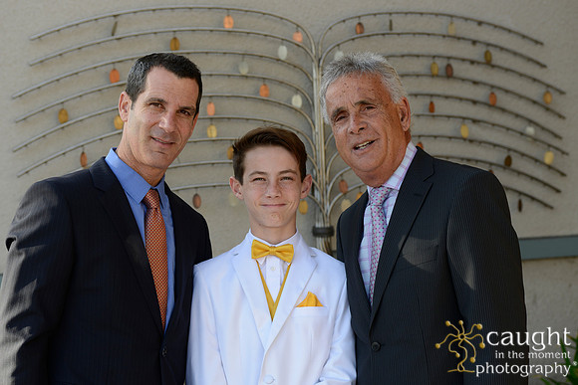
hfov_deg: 31.0
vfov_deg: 20.9
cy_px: 192
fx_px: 1044
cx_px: 289
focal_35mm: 65
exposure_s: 1/160
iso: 200
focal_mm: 65
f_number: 6.3
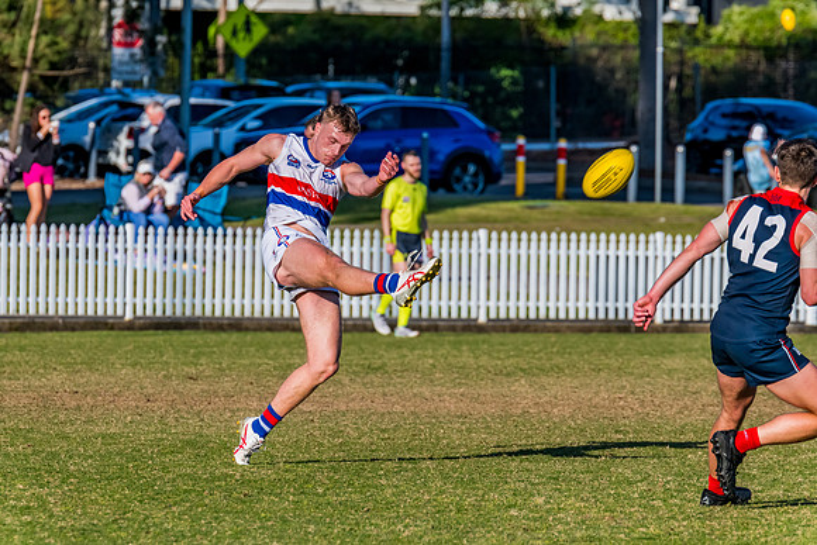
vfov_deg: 3.1
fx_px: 9964
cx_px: 398
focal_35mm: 439
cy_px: 272
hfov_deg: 4.7
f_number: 13
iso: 800
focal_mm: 420
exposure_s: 1/1600
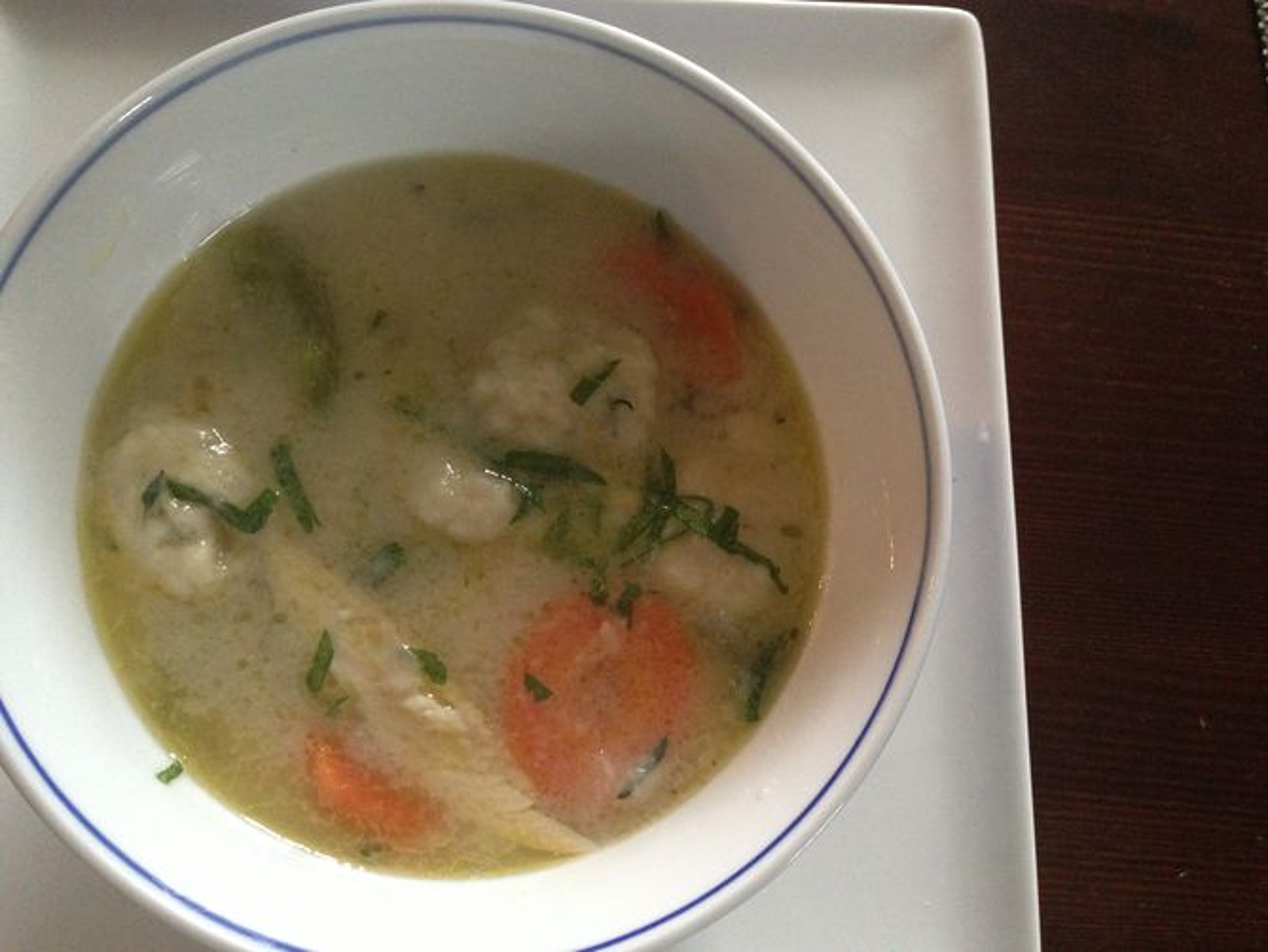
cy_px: 476
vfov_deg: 43.0
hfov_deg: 55.3
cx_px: 634
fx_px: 1209
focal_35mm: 33
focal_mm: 4.13
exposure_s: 1/17
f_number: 2.4
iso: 400
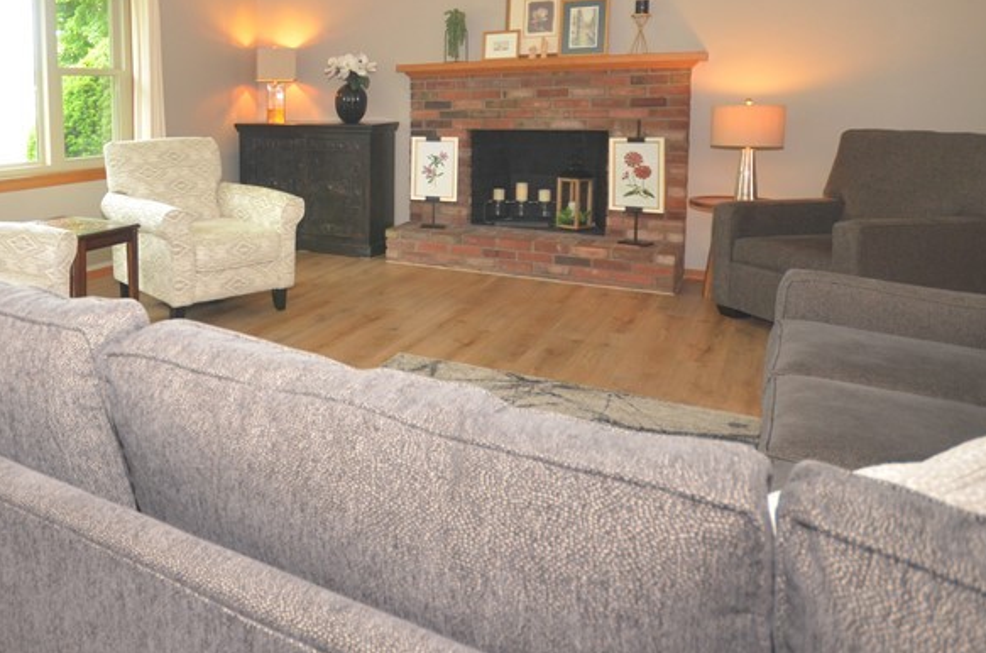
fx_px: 765
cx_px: 156
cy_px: 140
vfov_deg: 44.2
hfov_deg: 58.9
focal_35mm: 28
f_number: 4
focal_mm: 10
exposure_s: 1/60
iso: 640
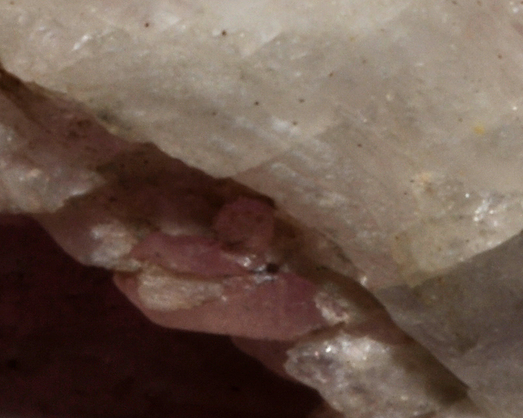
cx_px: 743
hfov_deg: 4.2
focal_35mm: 454
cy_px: -117
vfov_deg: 3.4
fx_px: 7025
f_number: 51
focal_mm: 60
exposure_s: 1/60
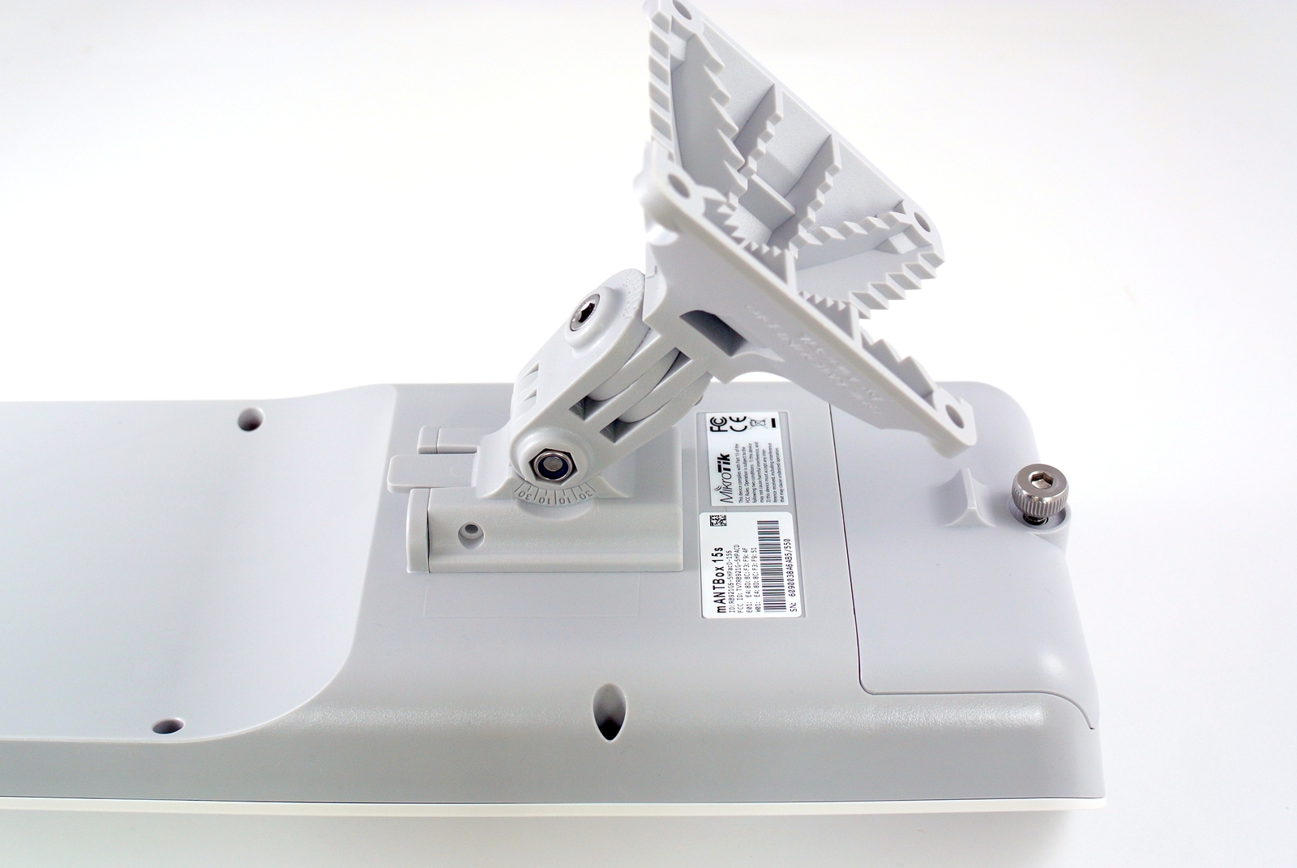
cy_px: 434
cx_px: 648
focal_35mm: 49
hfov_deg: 40.3
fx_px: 1767
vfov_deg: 27.6
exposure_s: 1/30
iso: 500
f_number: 4
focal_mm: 18.5
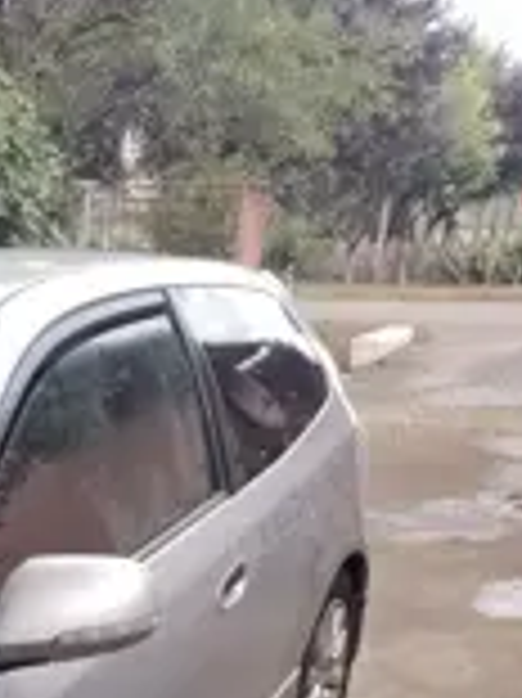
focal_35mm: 62
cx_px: -108
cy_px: 878
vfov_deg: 26.9
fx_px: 1248
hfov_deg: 21.8
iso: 101
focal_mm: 5.25
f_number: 1.75
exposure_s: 1/100
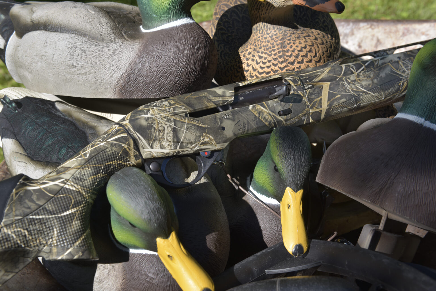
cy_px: 146
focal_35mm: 48
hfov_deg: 41.1
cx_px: 218
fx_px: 581
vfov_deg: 28.1
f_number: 10
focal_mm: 48
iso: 100
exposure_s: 1/100
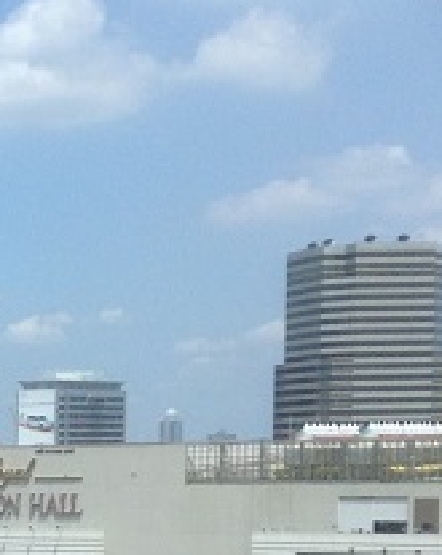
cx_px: -458
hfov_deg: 11.4
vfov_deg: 15.4
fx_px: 1983
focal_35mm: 121
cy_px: 629
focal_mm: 3.3
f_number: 2.4
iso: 25
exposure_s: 1/644
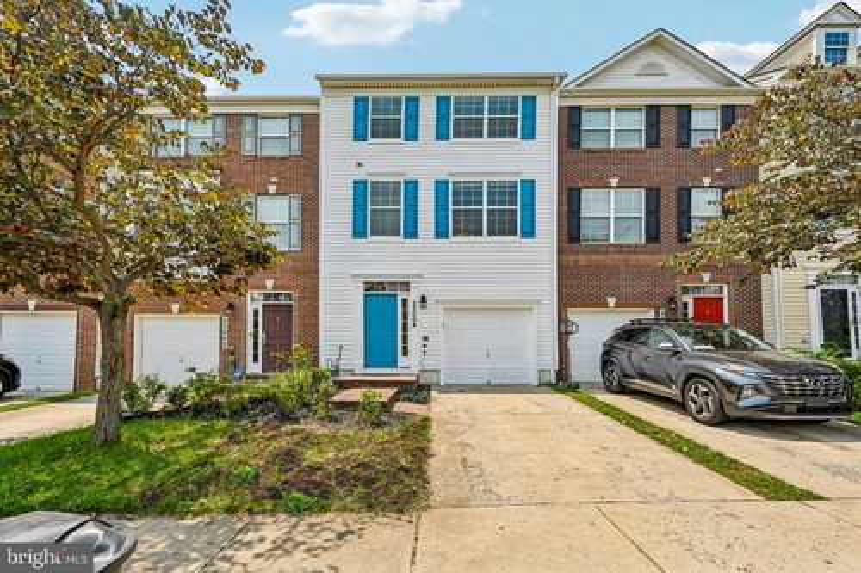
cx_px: 430
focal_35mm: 14
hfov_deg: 104.3
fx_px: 335
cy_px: 286
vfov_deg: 81.2
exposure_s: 1/500
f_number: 8
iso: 100
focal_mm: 14
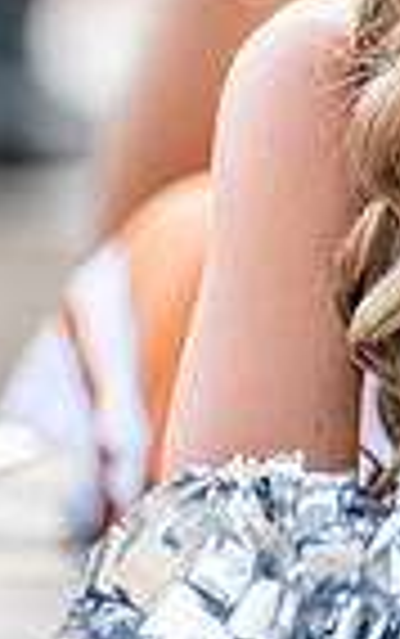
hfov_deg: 5.3
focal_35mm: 244
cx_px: 693
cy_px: -35
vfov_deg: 8.5
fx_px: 4247
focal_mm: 50
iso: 250
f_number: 1.2
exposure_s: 1/640
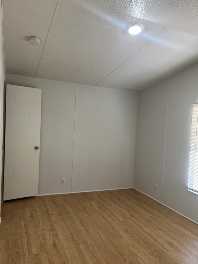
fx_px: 198
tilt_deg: -4.7
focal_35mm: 26
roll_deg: -1.8
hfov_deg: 53.1
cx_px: 99
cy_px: 132
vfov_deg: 67.3
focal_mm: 5.1
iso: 80
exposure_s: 1/60
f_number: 1.6
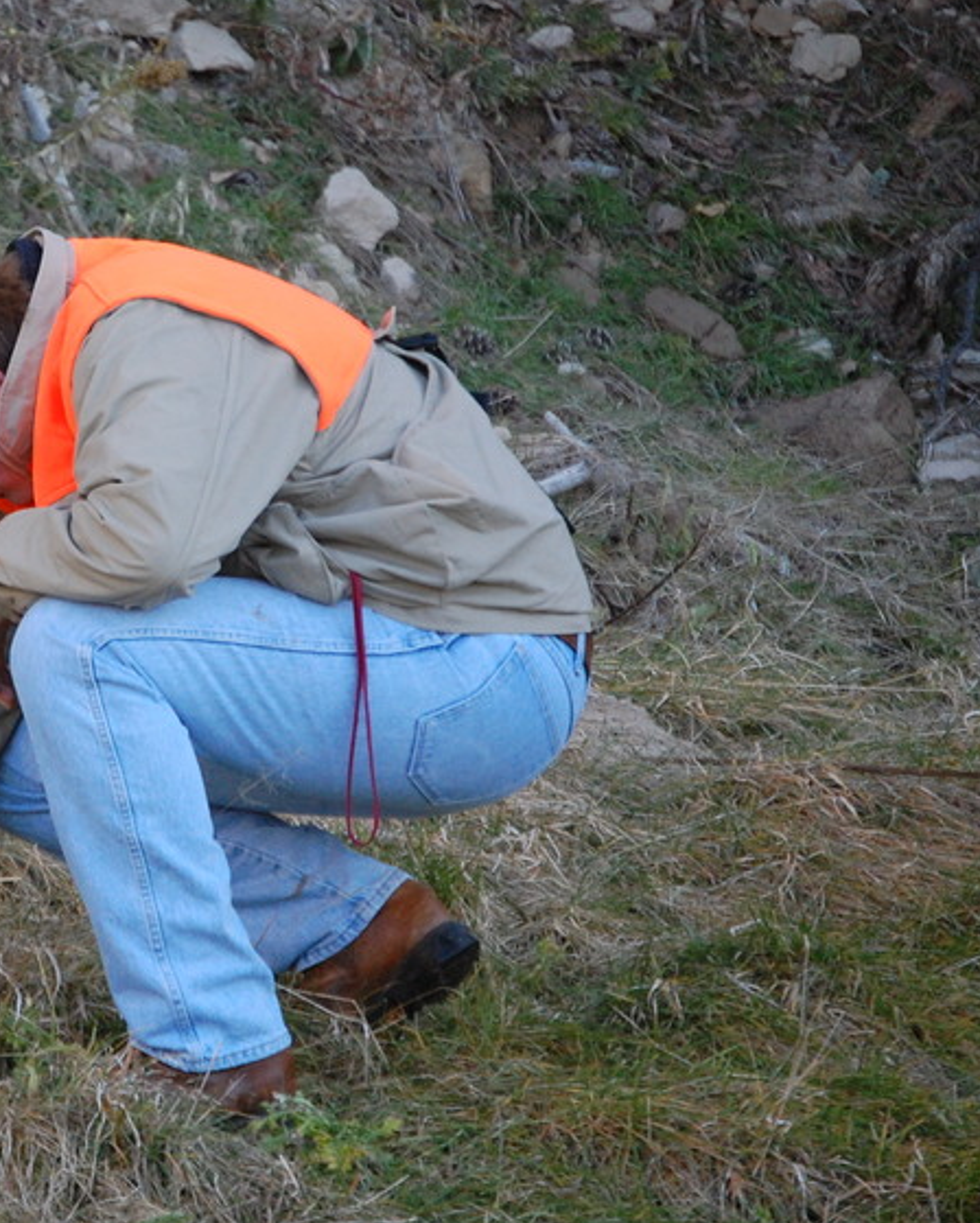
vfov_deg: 4.6
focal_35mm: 425
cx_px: 57
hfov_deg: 3.6
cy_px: 544
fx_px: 15387
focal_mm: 165
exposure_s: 1/320
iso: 800
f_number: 5.3
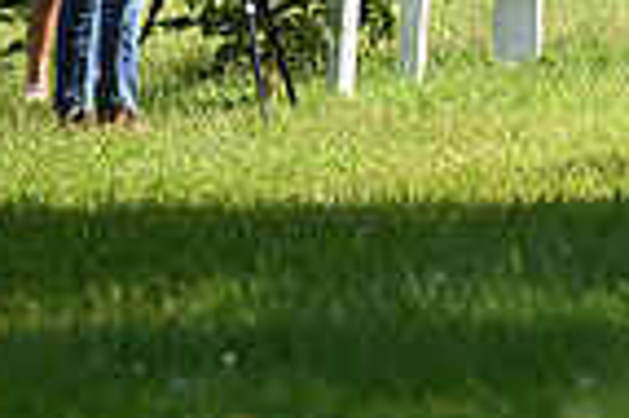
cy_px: -284
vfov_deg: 1.7
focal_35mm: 814
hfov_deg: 2.5
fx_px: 14206
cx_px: 1249
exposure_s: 1/1600
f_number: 3.5
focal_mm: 200
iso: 560
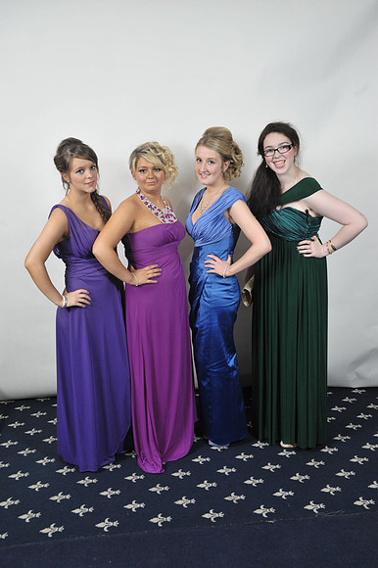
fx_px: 552
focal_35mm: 35
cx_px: 189
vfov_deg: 54.5
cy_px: 284
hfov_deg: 37.8
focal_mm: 35
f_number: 7.1
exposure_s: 1/160
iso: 1000
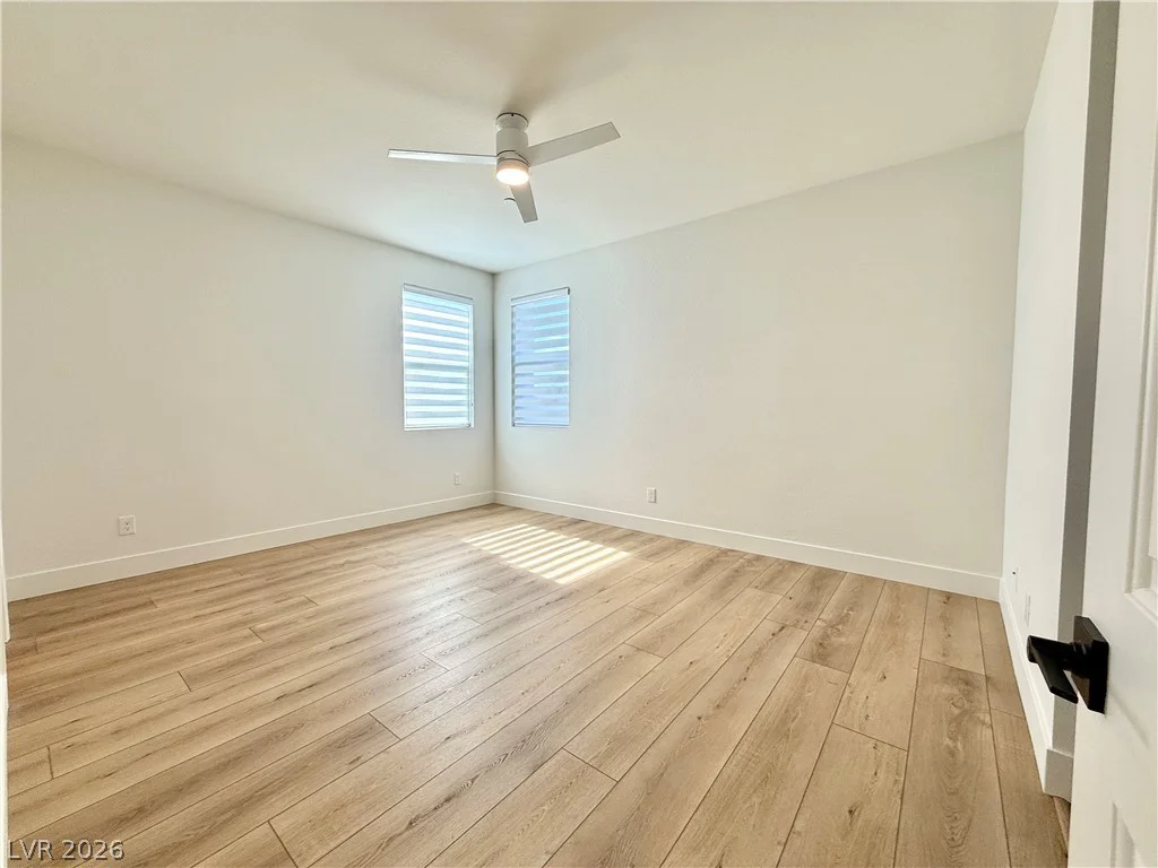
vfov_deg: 85.7
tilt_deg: -2.5
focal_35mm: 14
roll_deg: -0.1
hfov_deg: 102.1
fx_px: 468
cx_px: 579
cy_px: 434
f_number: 2.2
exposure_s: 1/120
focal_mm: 2.22
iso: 64
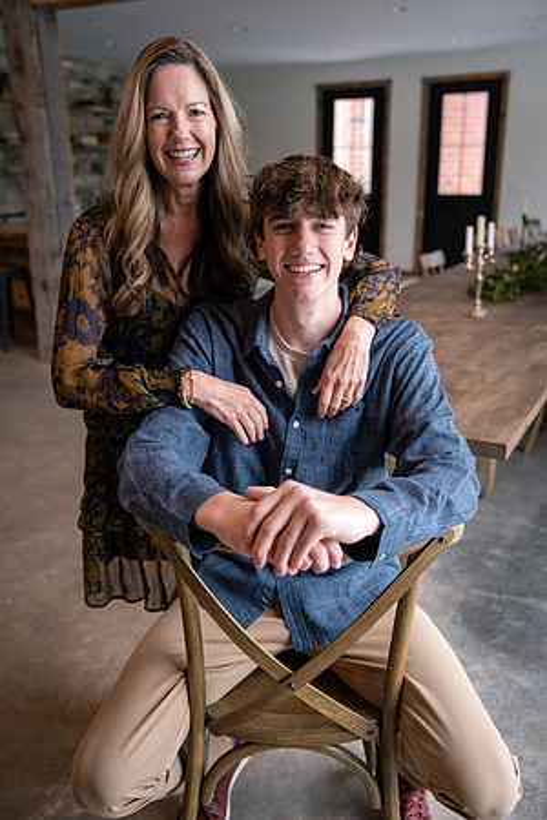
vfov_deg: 57.2
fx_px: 752
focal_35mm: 33
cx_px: 274
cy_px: 410
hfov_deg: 40.0
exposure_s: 1/250
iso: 1250
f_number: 2.8
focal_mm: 33
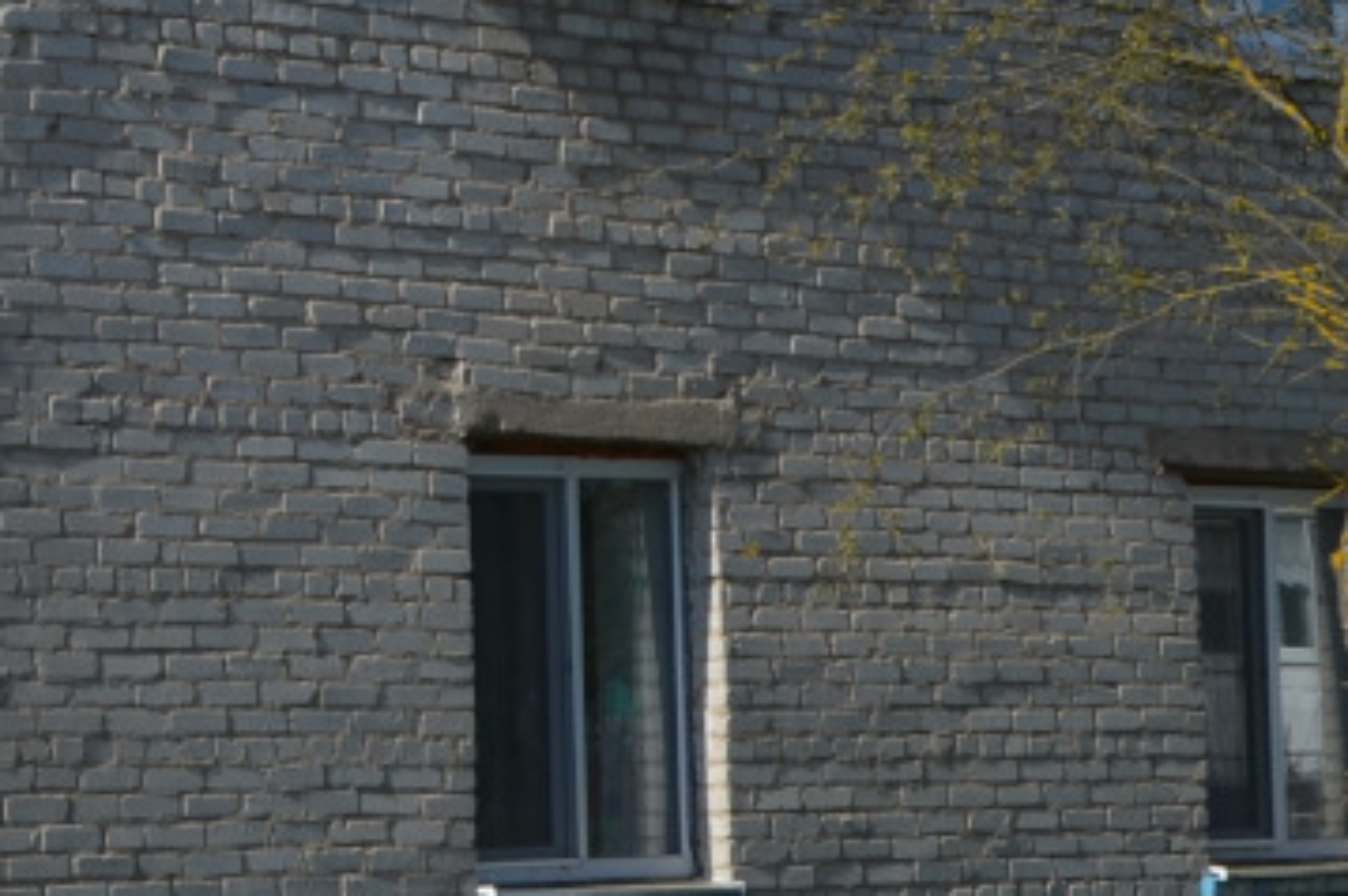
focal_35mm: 151
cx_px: -497
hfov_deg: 13.1
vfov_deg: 9.0
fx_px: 5649
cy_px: -113
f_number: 9
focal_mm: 24
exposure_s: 1/320
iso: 100
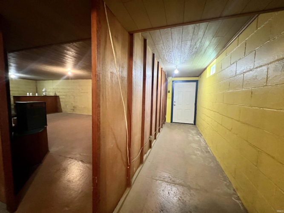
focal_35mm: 13
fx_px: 107
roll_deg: -1.1
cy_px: 106
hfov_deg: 106.2
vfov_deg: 89.9
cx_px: 142
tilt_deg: -5.4
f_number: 1.8
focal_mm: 1.57
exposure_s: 1/60
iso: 800
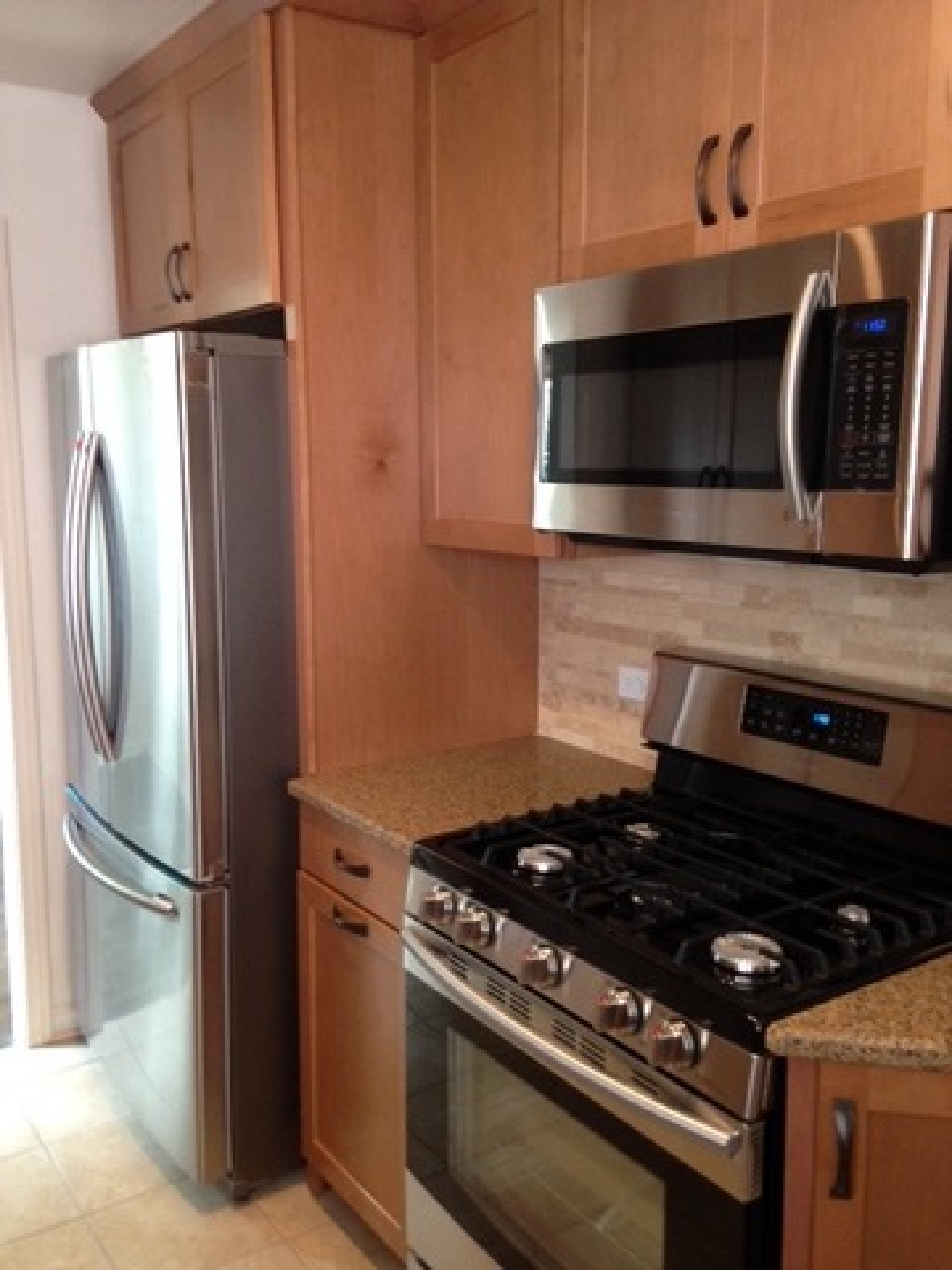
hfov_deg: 42.9
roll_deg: -0.3
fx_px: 1210
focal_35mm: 33
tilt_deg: -8.0
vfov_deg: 55.4
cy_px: 635
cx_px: 476
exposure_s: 1/20
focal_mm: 4.12
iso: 125
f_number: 2.4
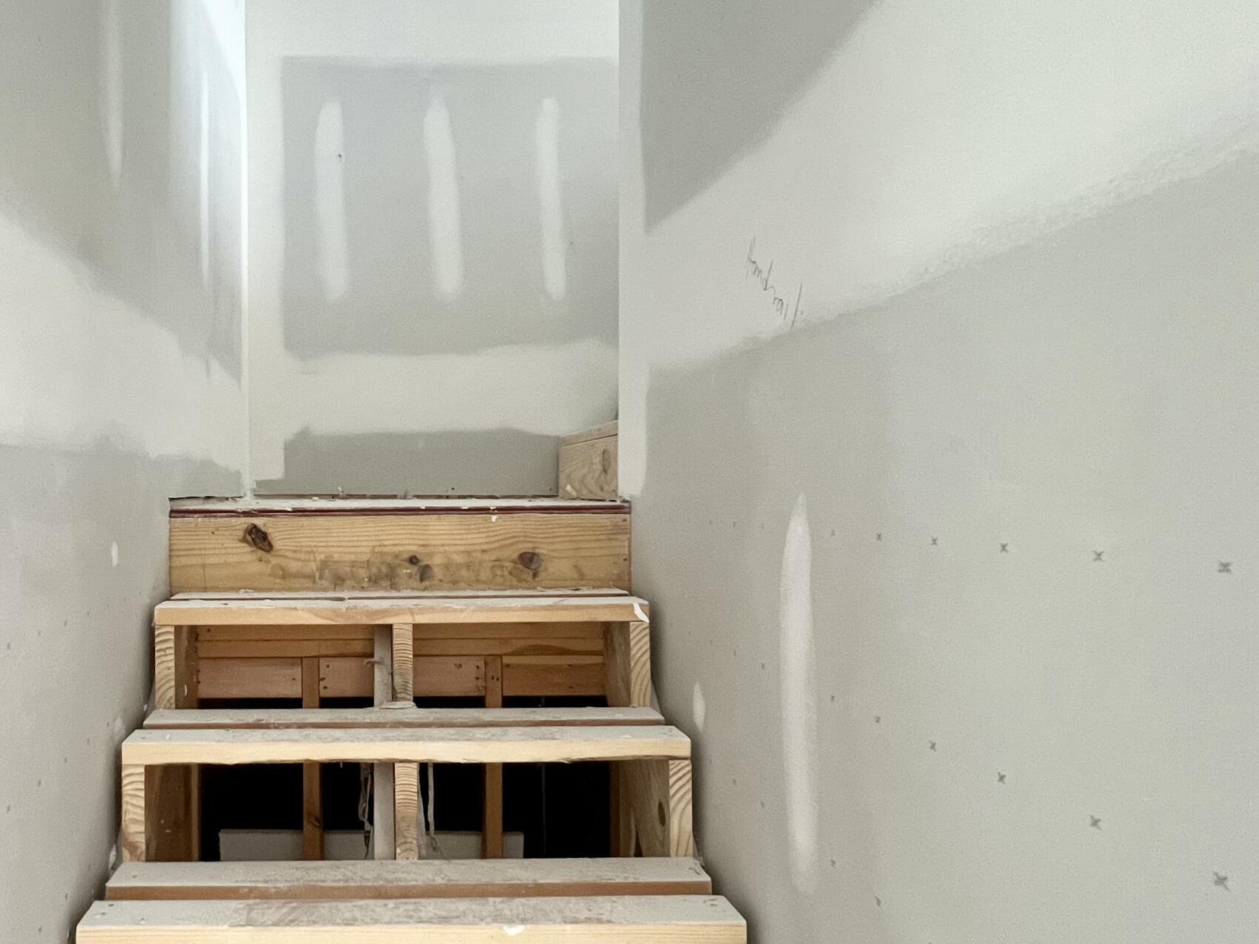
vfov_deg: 58.9
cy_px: 494
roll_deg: +0.5
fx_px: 837
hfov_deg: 71.0
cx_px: 388
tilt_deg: -0.8
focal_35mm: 23
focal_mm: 1.57
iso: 320
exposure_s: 1/60
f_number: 1.8
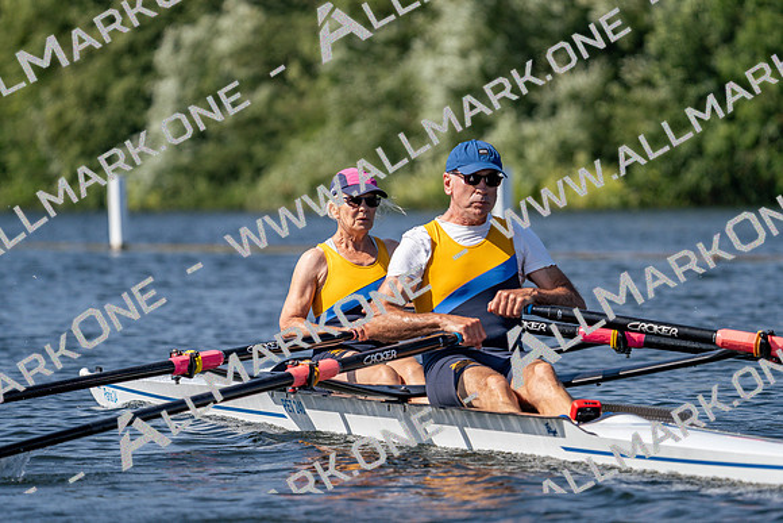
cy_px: 262
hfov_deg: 6.4
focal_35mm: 321
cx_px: 392
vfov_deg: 4.3
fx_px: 6983
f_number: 6.3
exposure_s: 1/2000
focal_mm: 321
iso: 250
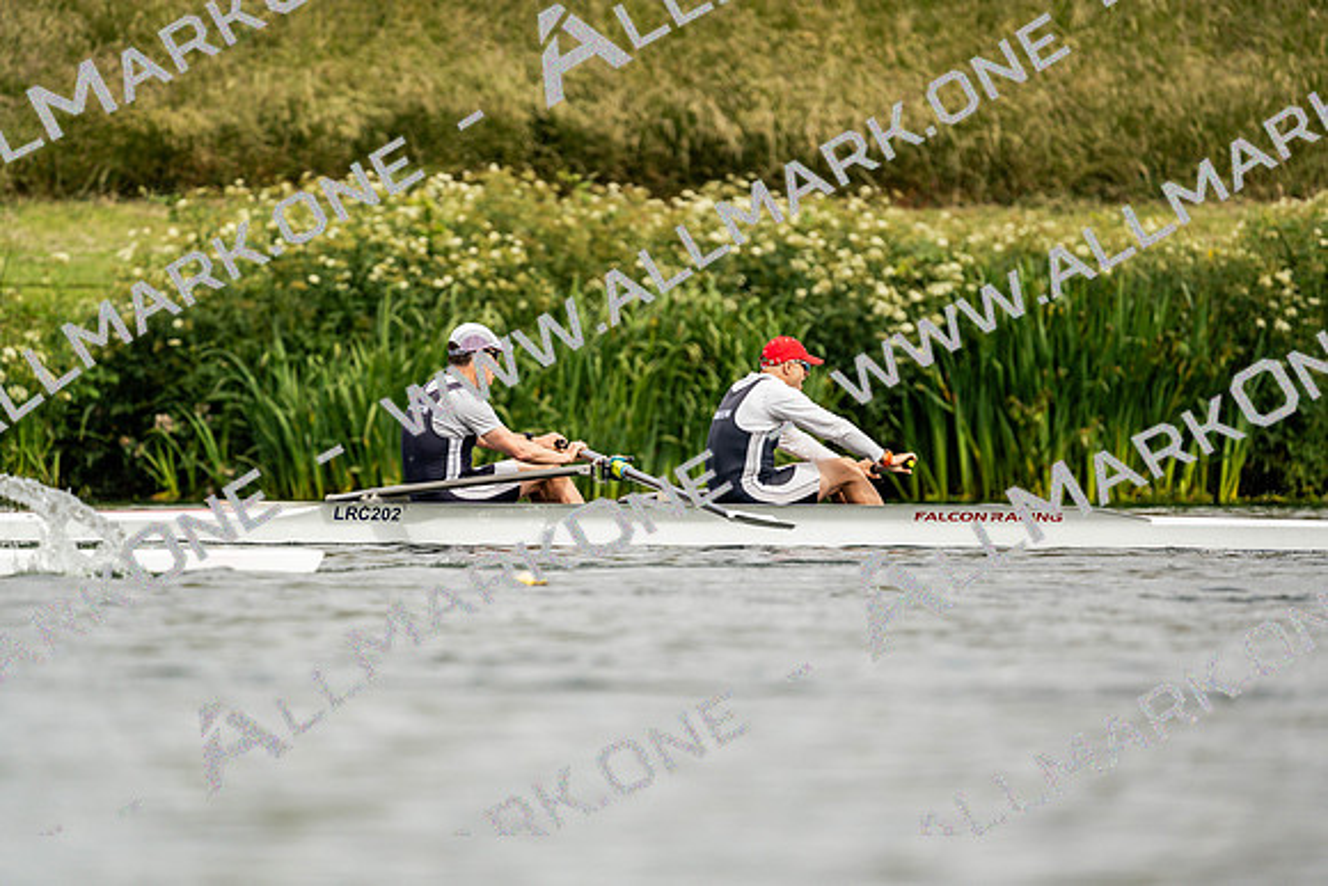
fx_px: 22137
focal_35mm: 600
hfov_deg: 3.4
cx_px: 664
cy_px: 443
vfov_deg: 2.3
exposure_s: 1/2000
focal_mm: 600
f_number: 6.3
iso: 320
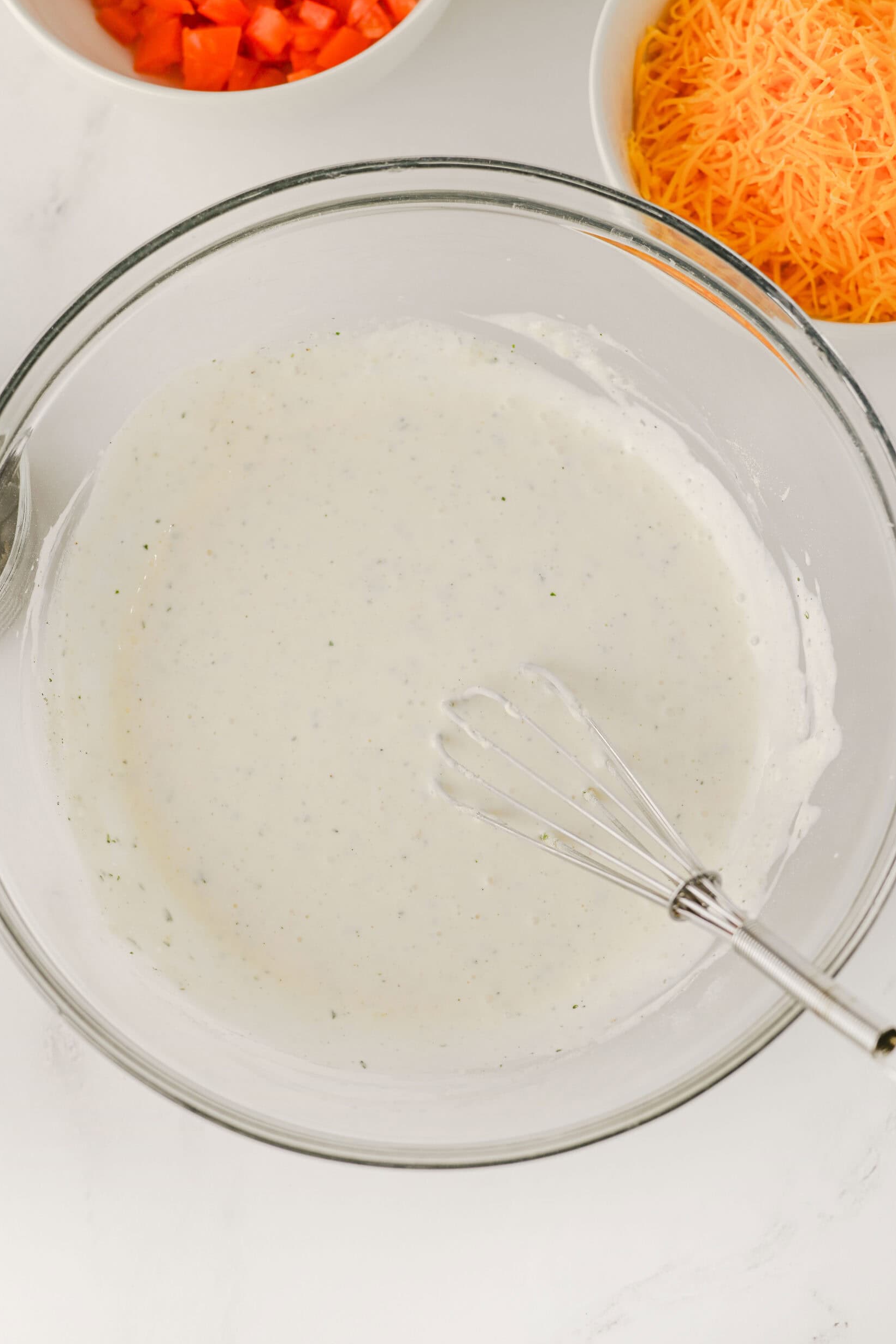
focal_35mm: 52
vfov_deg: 38.2
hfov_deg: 26.0
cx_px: 452
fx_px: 1941
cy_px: 681
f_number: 4.5
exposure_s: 1/200
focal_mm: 50
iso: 160
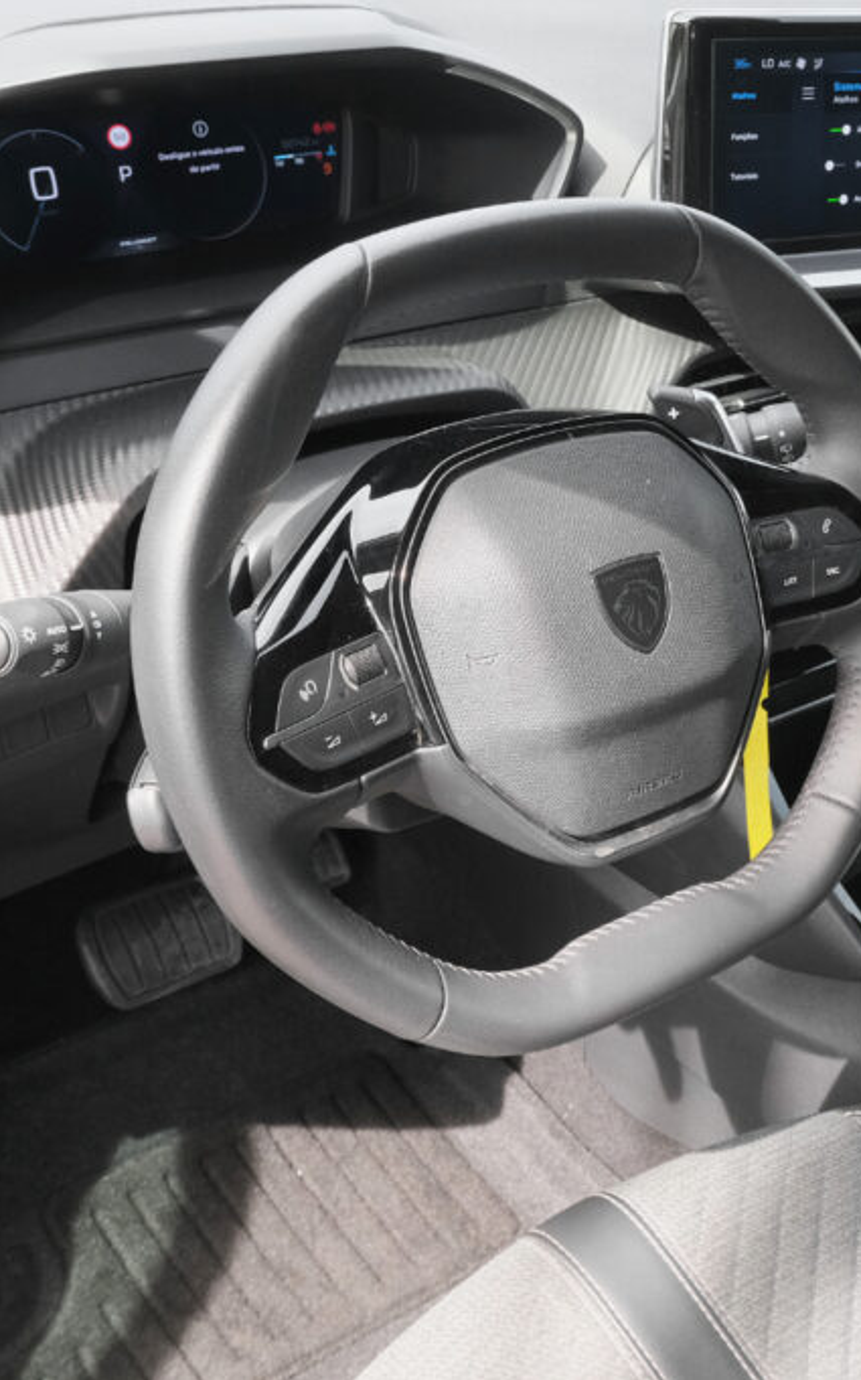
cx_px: 825
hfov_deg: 26.7
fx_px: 1729
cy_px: 690
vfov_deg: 43.5
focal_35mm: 46
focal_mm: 20.3
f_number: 9
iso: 2000
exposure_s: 1/125
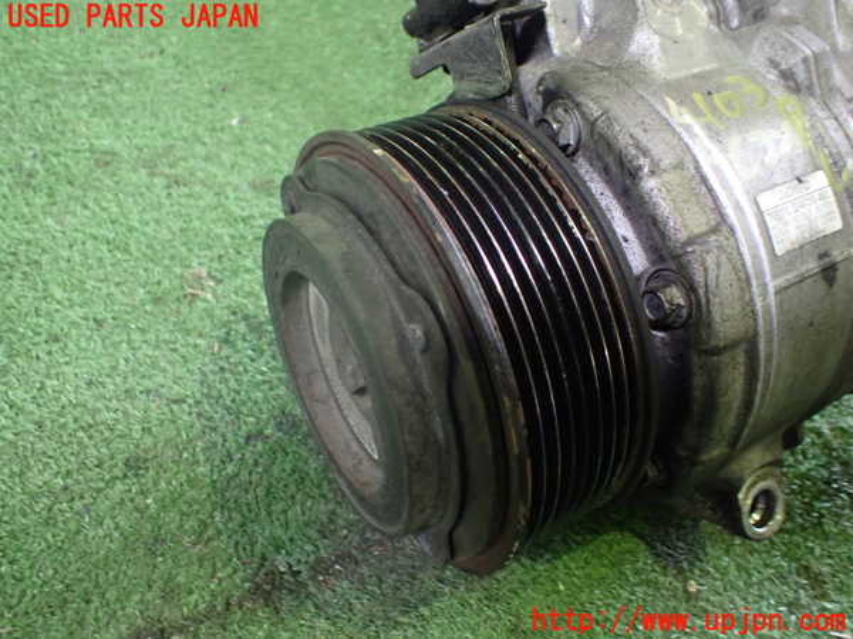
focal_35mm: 30
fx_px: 739
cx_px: 426
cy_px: 320
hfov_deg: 60.0
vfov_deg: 46.8
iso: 800
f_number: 2.3
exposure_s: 1/30
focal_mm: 5.4
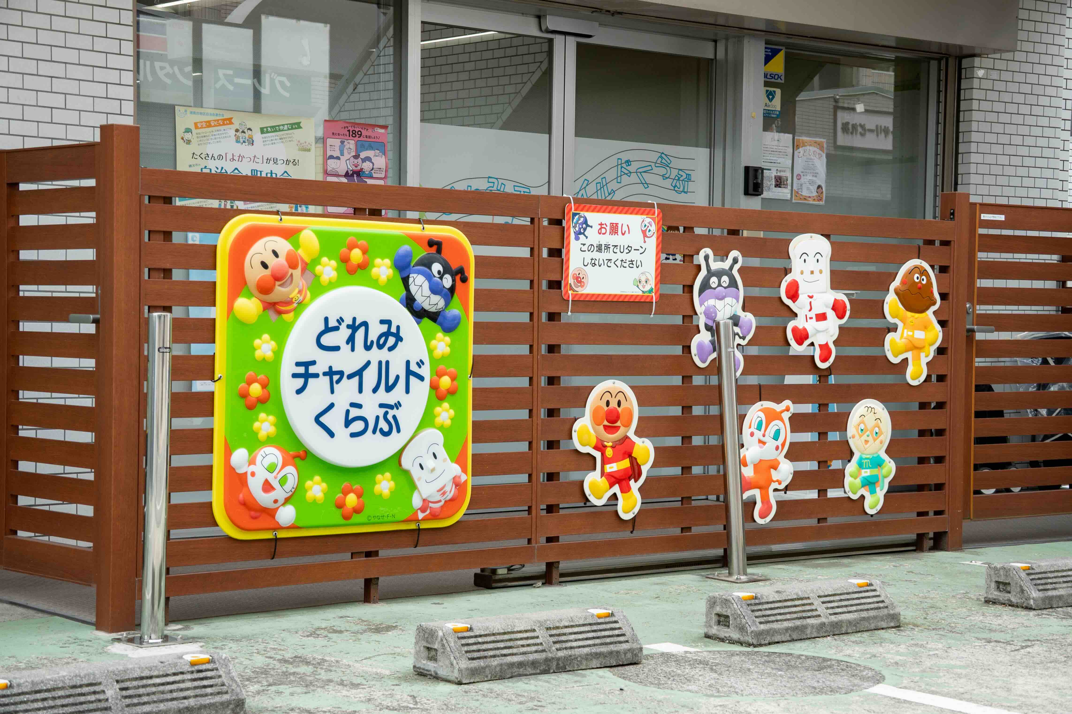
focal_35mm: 69
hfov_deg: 29.2
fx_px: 2055
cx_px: 536
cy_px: 357
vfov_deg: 19.7
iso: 100
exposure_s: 1/250
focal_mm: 46
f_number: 7.1
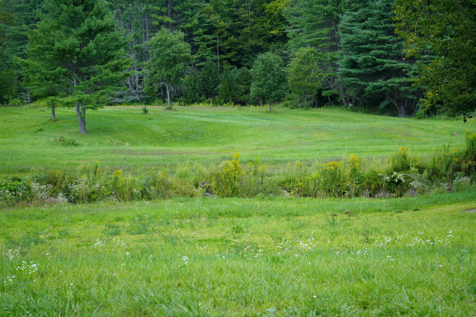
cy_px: 158
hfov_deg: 28.8
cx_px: 238
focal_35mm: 70
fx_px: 925
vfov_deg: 19.5
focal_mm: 70
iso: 100
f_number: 5.6
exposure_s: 1/80
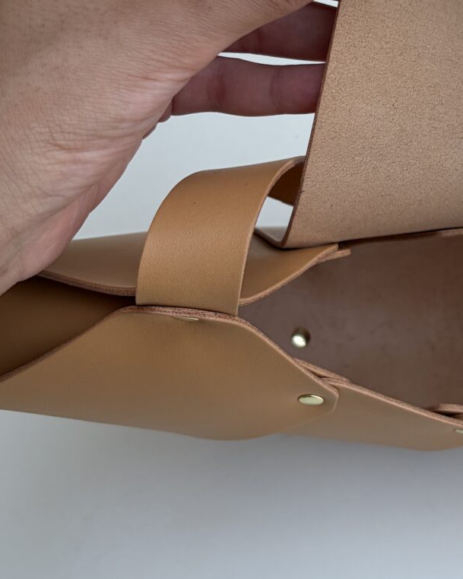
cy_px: 147
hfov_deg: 22.6
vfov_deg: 29.1
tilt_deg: -61.8
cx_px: 493
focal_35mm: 64
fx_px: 1096
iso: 50
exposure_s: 1/1287
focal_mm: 5.96
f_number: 1.6
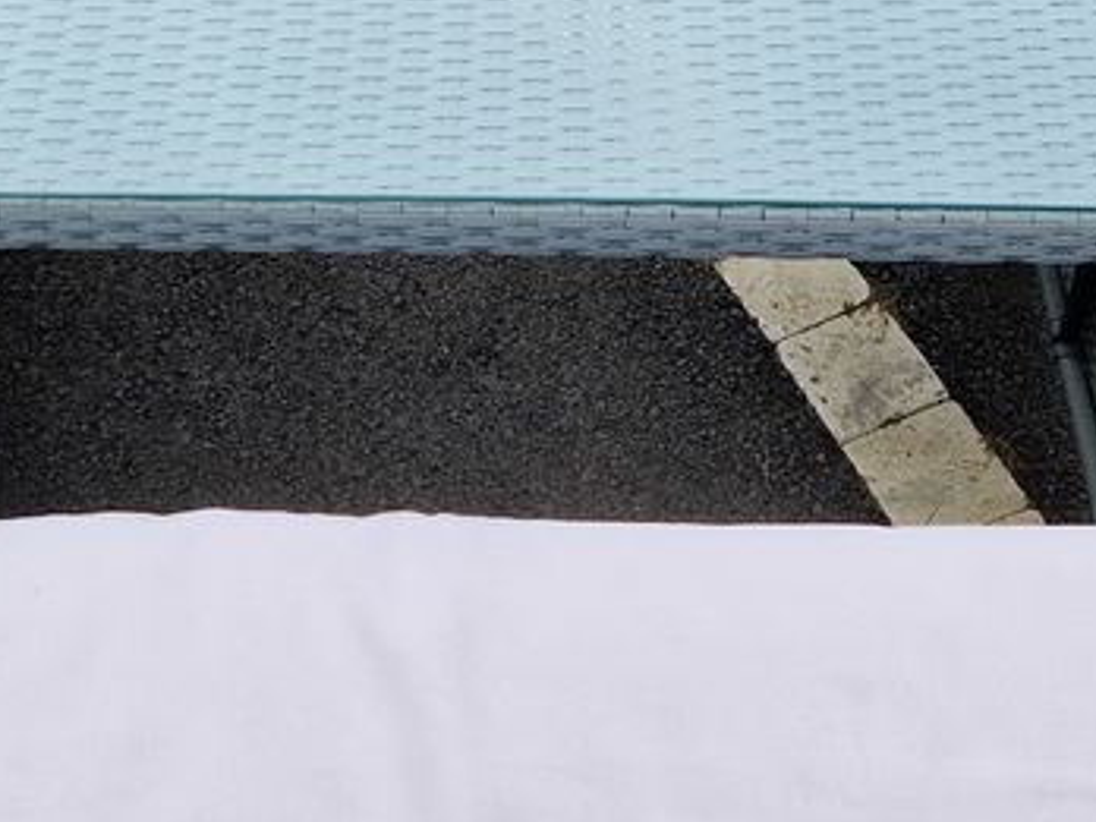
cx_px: 526
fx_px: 2090
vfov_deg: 21.2
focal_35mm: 66
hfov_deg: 29.4
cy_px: -79
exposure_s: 1/1272
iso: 50
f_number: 1.8
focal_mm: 5.4
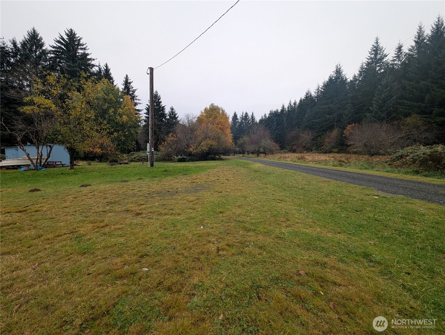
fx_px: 154
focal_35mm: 12
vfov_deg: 94.6
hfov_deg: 110.5
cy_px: 168
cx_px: 222
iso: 43
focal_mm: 2.23
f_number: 1.95
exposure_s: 1/412
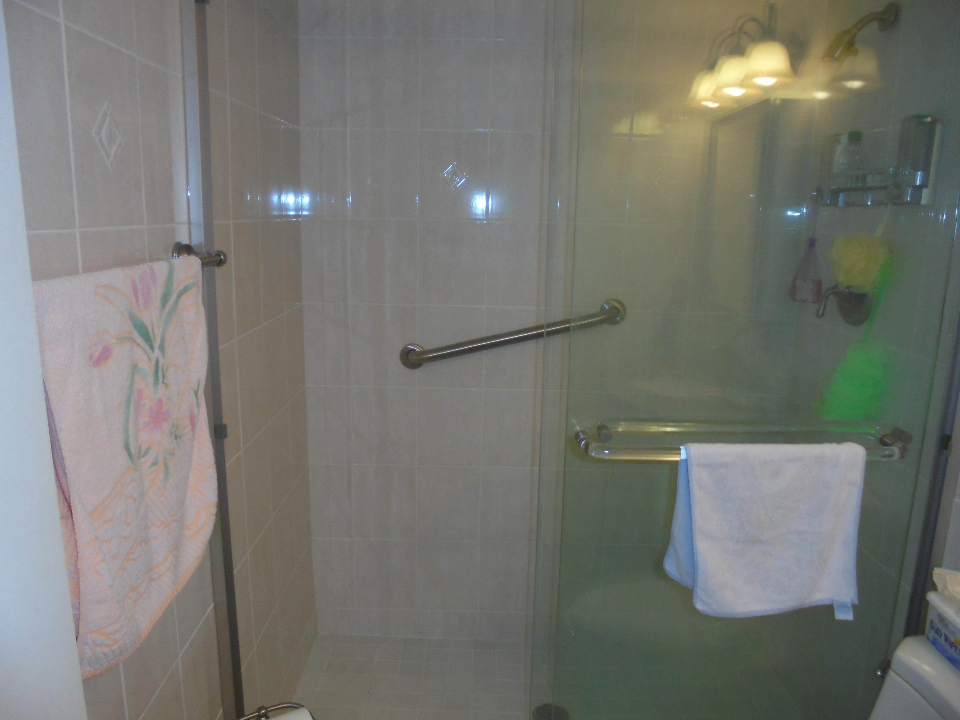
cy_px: 360
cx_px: 480
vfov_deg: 53.1
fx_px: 721
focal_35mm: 26
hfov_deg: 67.3
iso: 200
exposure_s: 1/30
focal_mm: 4.6
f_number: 3.5
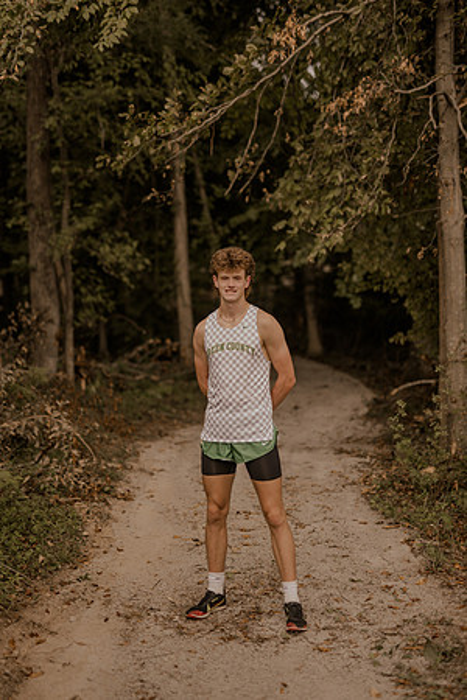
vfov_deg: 39.6
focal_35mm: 50
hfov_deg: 27.0
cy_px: 350
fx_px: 973
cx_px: 234
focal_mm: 50
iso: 64
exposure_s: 1/1000
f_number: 1.4
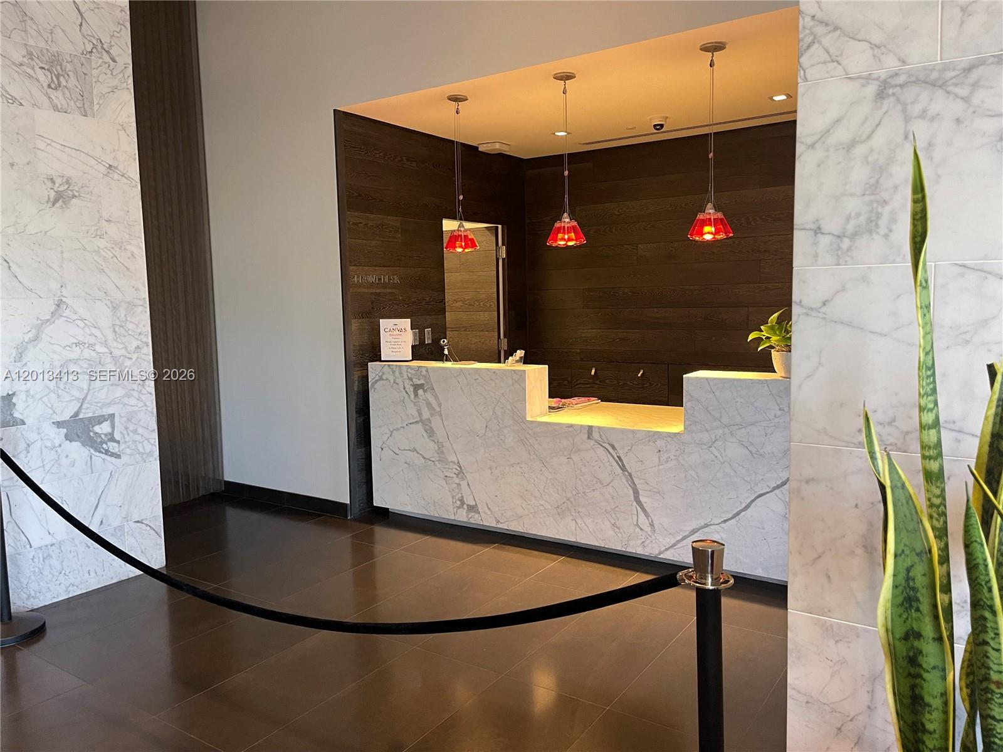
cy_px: 376
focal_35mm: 26
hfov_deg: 67.3
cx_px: 502
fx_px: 753
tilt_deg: -5.0
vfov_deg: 53.1
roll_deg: +1.1
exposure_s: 1/60
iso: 320
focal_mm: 5.1
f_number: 1.6
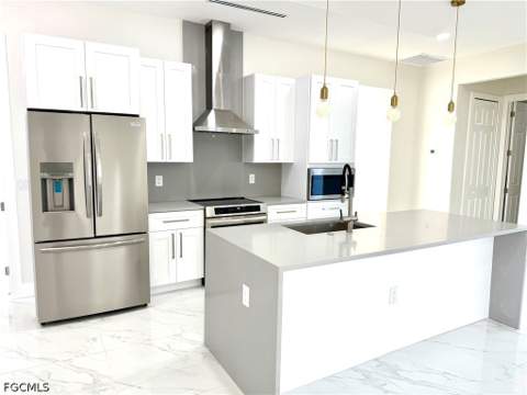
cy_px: 198
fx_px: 365
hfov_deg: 71.6
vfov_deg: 56.8
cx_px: 264
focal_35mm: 24
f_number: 1.78
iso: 50
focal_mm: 6.76
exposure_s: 1/120
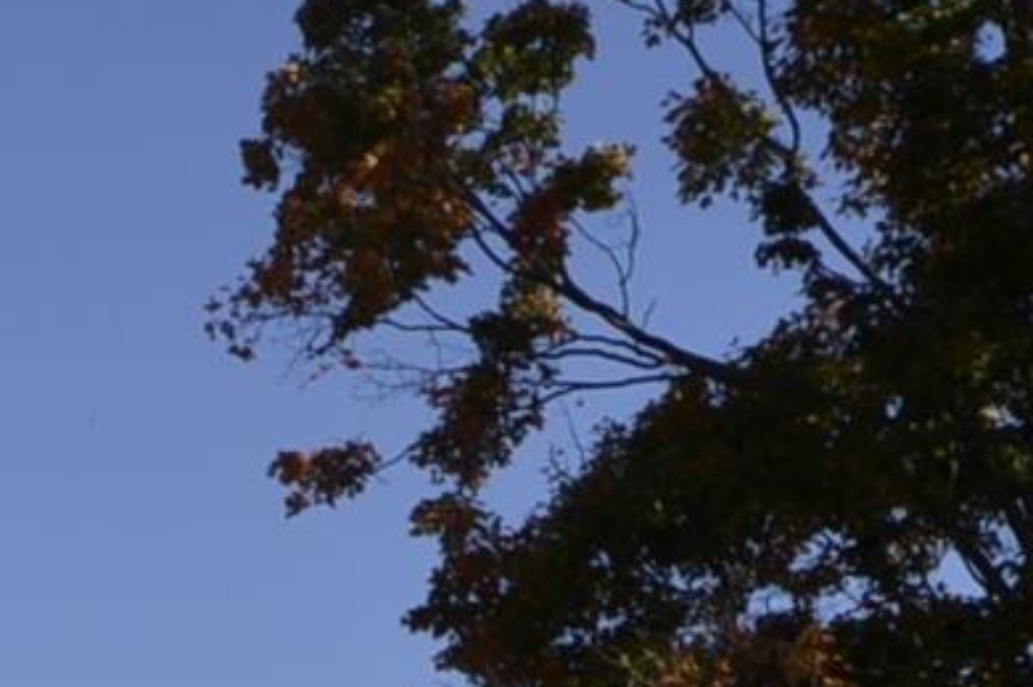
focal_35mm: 177
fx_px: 5075
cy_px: 1784
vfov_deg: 7.2
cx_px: -1461
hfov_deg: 10.1
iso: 100
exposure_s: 1/200
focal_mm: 20
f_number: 8
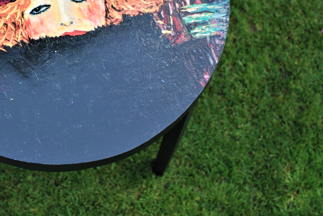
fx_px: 871
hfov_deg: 20.8
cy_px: 29
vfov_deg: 14.0
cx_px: 73
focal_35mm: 97
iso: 100
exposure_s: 1/160
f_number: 1.8
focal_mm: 35
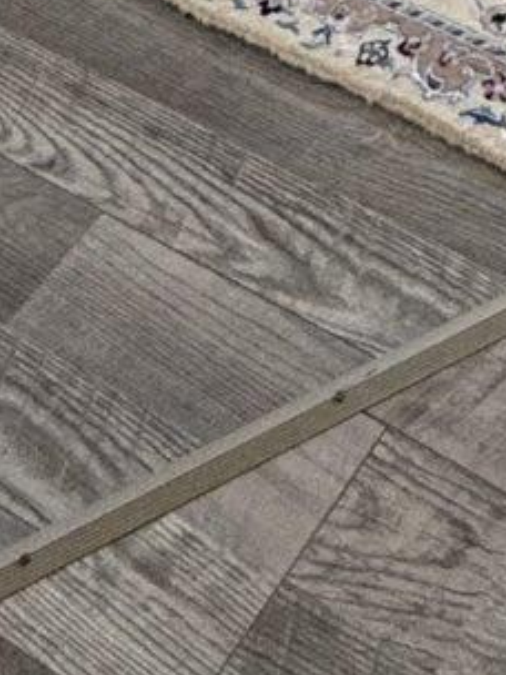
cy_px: -1101
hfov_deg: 12.8
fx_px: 2066
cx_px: 883
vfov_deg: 12.6
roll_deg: +0.1
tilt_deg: -20.1
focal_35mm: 106
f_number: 2.2
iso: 160
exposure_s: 1/99
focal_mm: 2.22
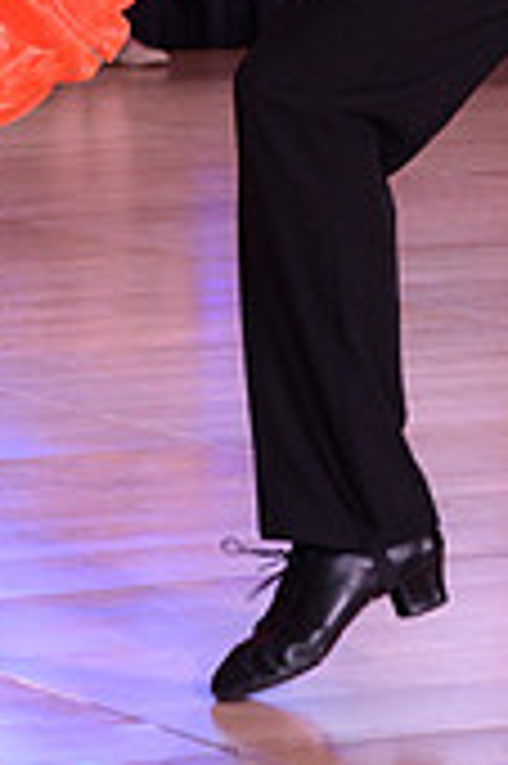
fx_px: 7232
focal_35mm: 341
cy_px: -202
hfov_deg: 4.0
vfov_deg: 6.0
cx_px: 223
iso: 2000
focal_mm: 100
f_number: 5
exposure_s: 1/250
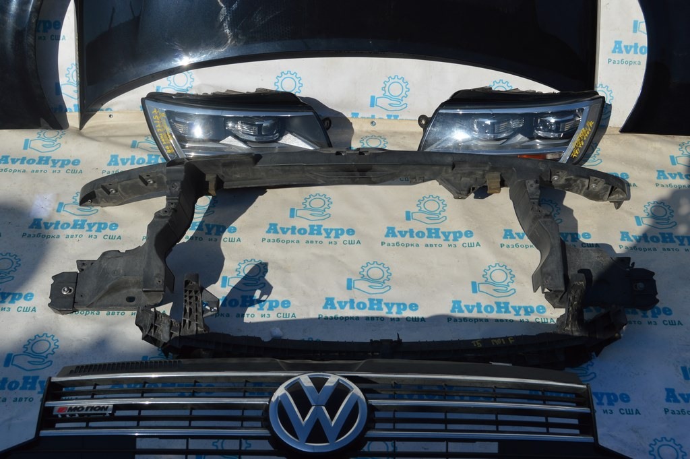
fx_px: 862
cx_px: 345
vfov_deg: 29.8
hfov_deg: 43.6
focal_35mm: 45
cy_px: 230
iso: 100
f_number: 10
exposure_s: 1/400
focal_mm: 30
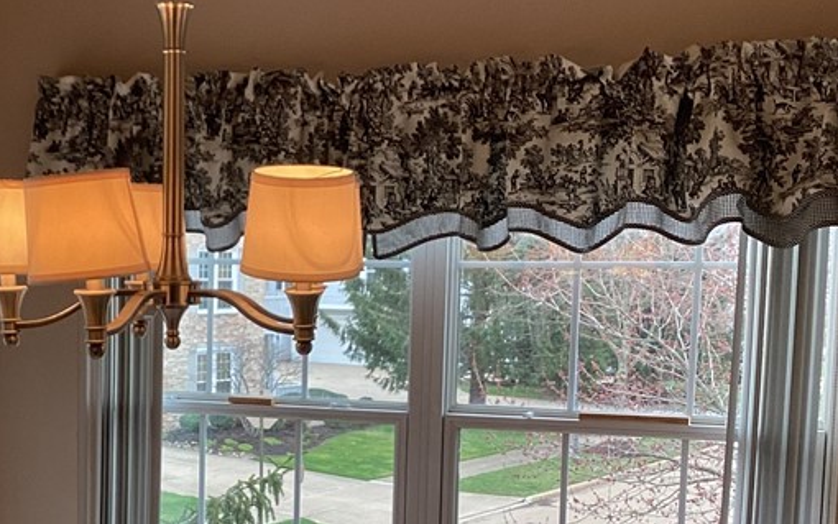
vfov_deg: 19.4
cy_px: 445
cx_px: 207
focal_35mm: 66
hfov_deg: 30.5
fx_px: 1508
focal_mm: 3.3
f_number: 2.4
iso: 50
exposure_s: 1/120
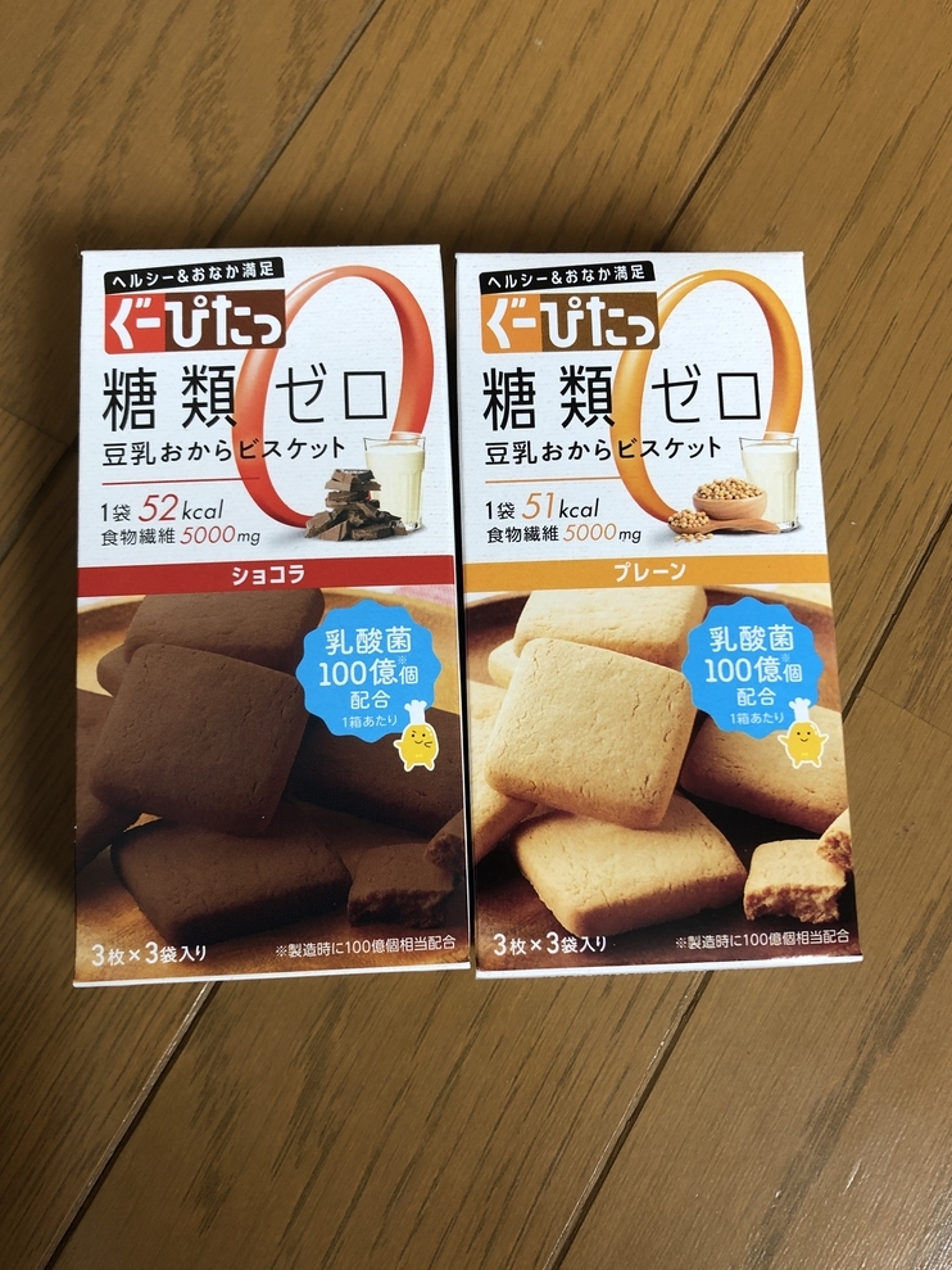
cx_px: 489
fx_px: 1063
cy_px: 647
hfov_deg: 48.2
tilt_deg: -79.7
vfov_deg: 61.6
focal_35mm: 29
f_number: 1.8
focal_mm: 3.99
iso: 40
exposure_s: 1/17
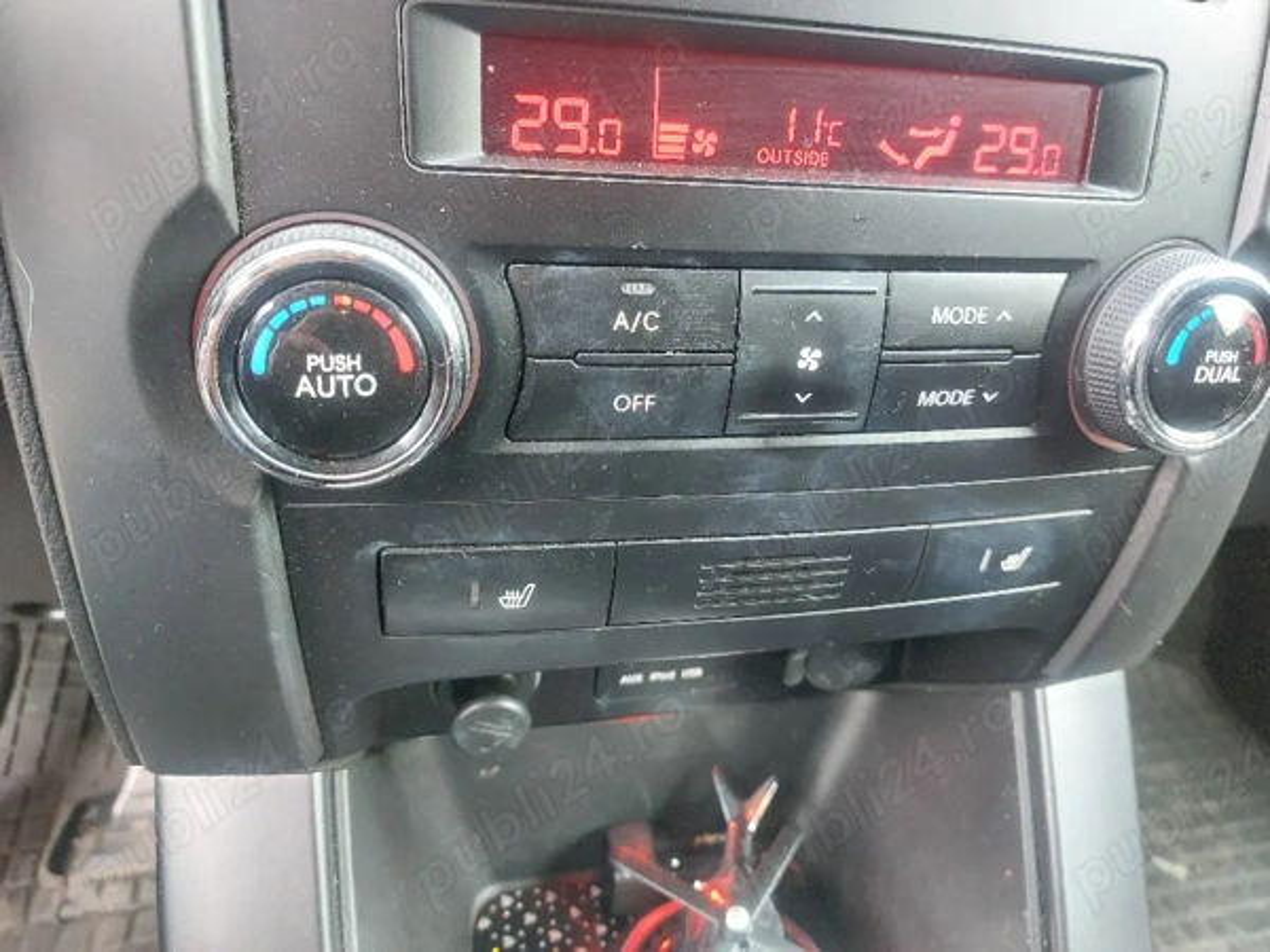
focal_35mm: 25
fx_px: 917
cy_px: 476
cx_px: 635
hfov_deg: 69.4
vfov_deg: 54.9
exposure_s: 1/50
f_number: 1.8
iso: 500
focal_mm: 5.23
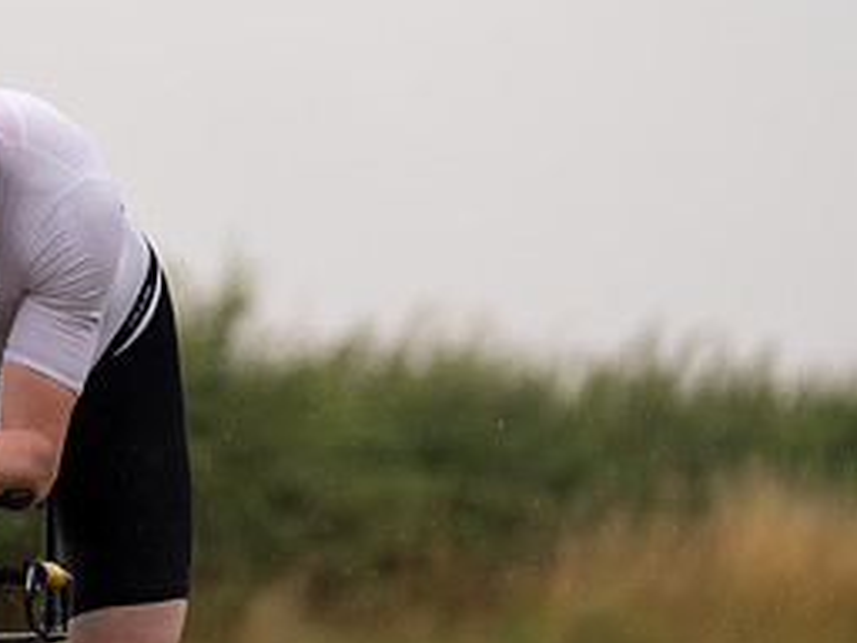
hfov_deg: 4.8
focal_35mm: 410
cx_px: -44
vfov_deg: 3.6
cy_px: 343
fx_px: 10151
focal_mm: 188
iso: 100
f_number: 4
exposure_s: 1/1000
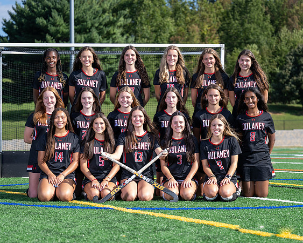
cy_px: 135
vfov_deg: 16.4
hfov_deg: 20.4
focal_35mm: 94
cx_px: 180
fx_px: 840
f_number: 2.8
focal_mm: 70
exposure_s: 1/400
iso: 50
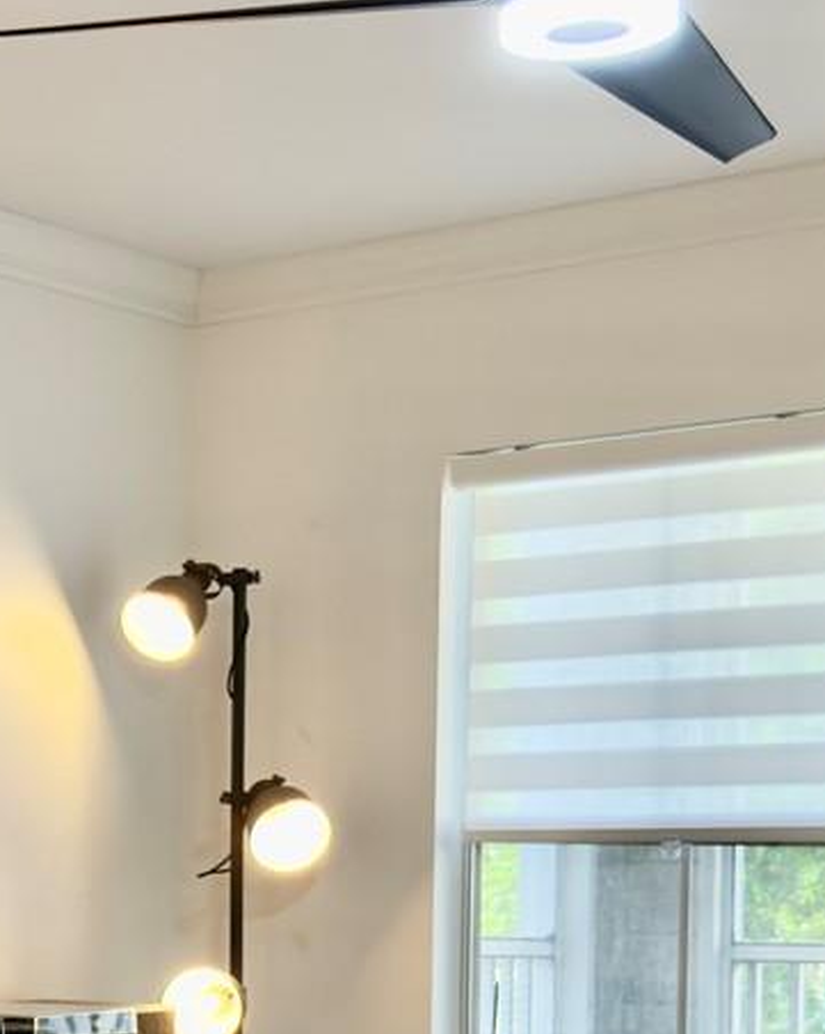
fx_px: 2536
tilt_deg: -2.3
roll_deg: -0.6
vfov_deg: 22.4
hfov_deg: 17.1
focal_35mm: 83
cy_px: 963
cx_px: -311
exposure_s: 1/120
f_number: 1.78
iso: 200
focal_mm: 6.76
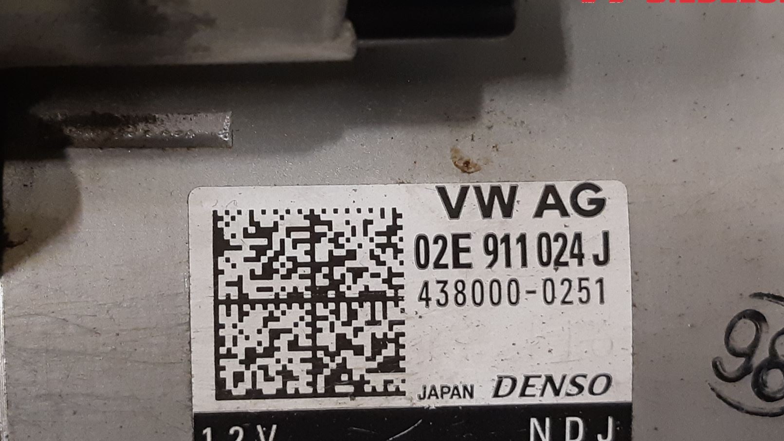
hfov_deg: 55.3
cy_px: 294
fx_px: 748
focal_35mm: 36
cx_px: 382
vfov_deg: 32.6
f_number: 1.7
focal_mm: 3.93
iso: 250
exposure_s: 1/50
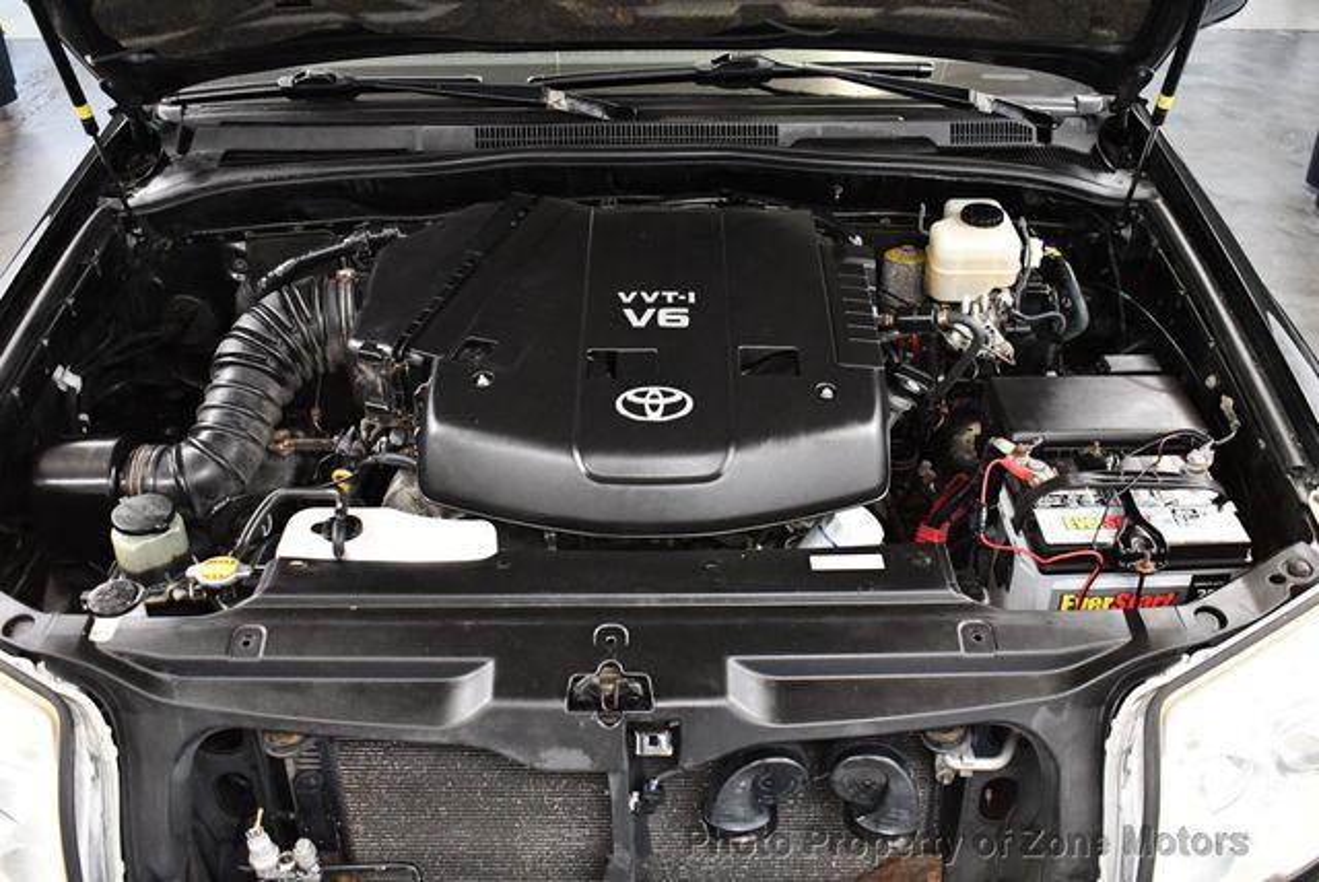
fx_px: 1320
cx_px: 660
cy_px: 441
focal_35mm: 36
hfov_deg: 53.1
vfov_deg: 36.9
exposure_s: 1/125
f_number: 3.5
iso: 3200
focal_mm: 18
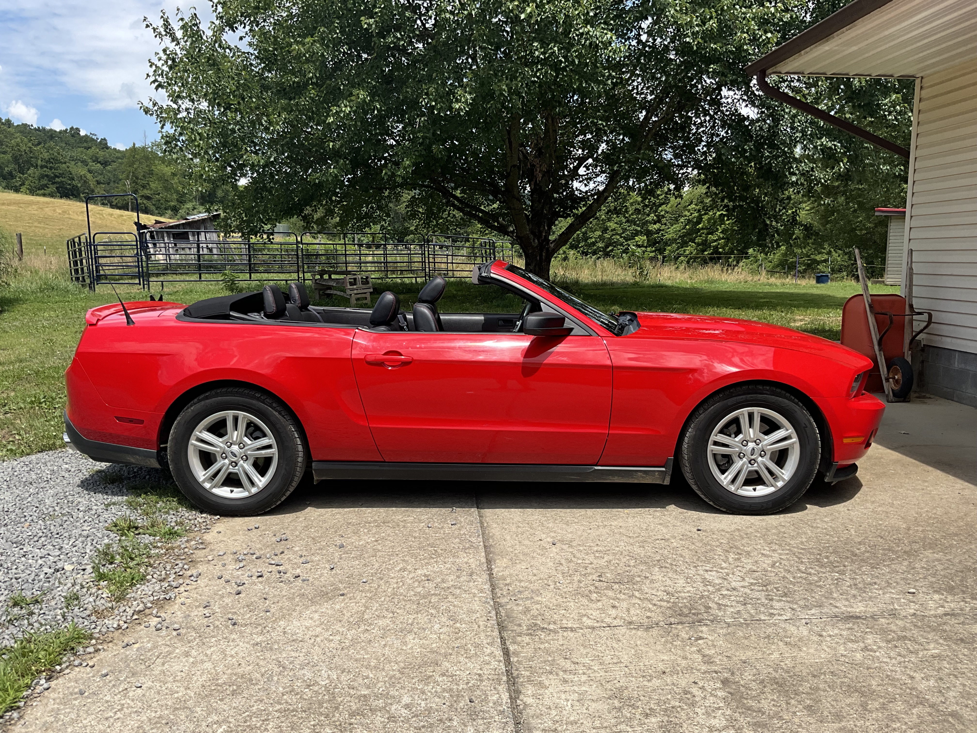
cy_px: 366
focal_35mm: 29
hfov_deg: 61.7
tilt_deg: -7.6
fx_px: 818
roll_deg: +0.0
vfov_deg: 48.2
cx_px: 488
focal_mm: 3
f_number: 1.8
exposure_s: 1/1490
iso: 25
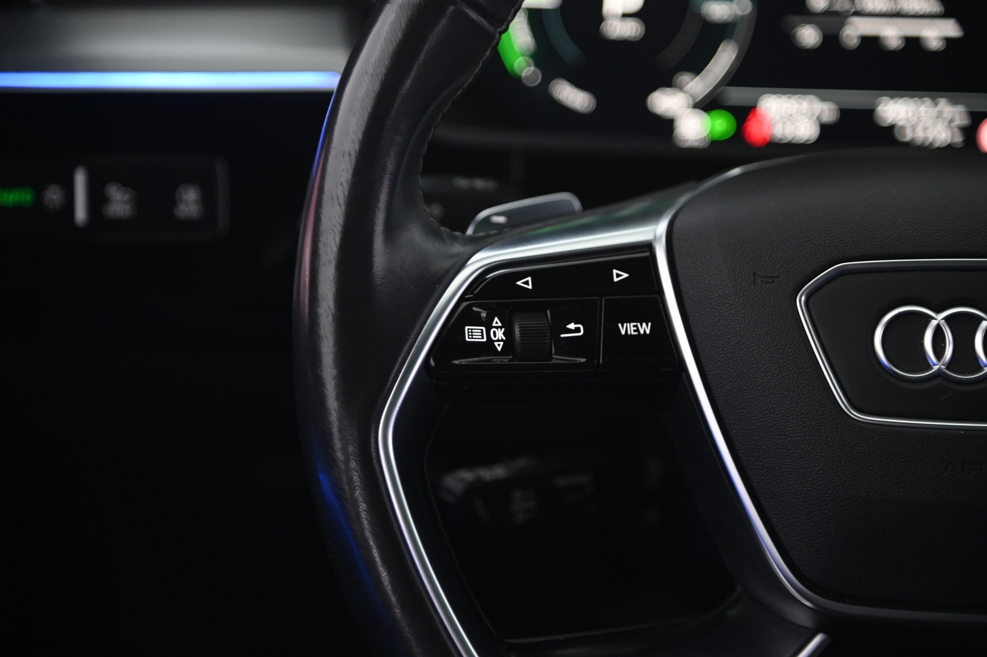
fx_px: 2739
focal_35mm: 100
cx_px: 494
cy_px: 328
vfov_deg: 13.7
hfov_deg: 20.4
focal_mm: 100
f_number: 4
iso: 2000
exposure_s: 1/15
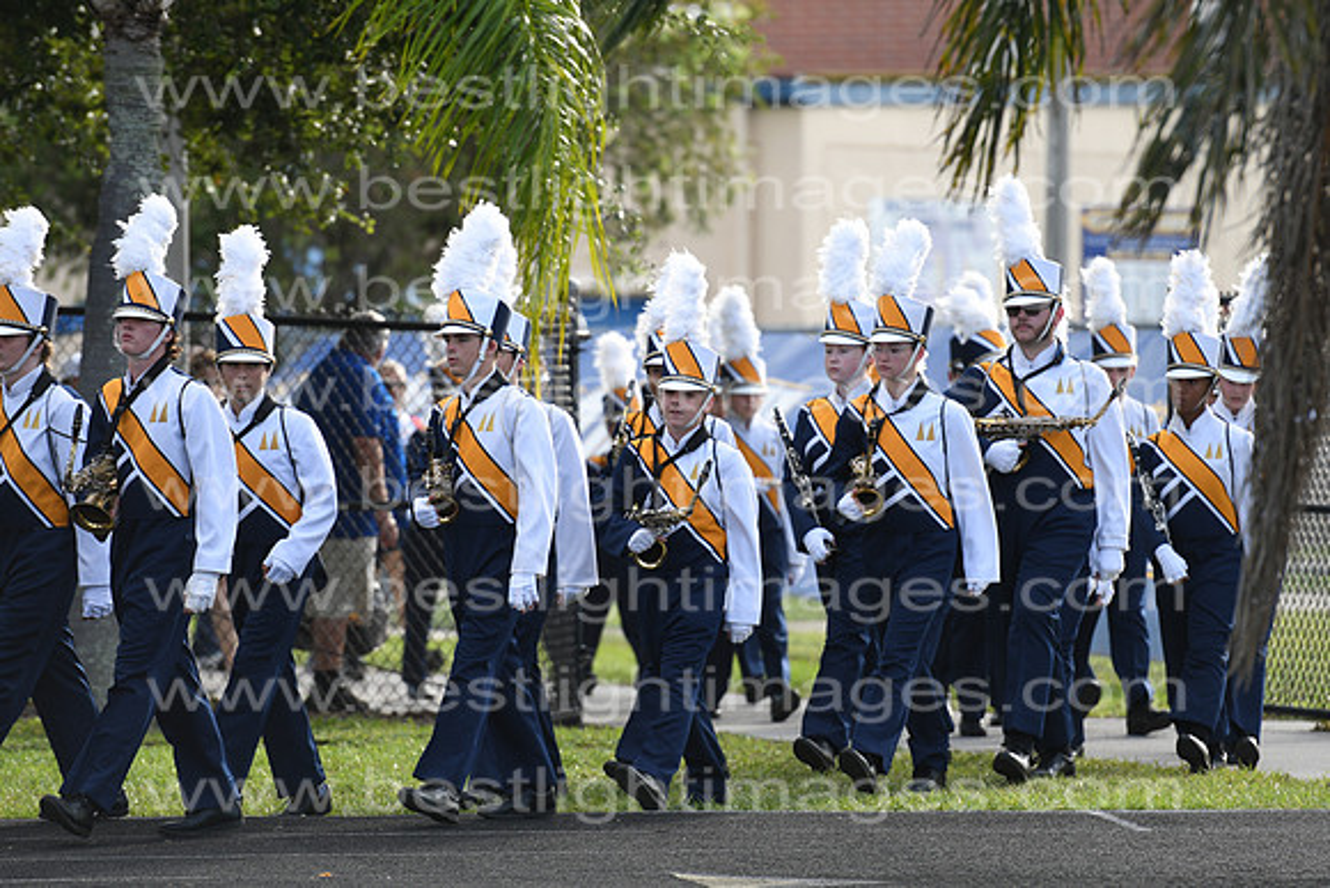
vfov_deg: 4.6
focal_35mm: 300
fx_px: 11085
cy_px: 444
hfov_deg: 6.9
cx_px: 665
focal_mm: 200
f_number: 4
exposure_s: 1/800
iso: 200
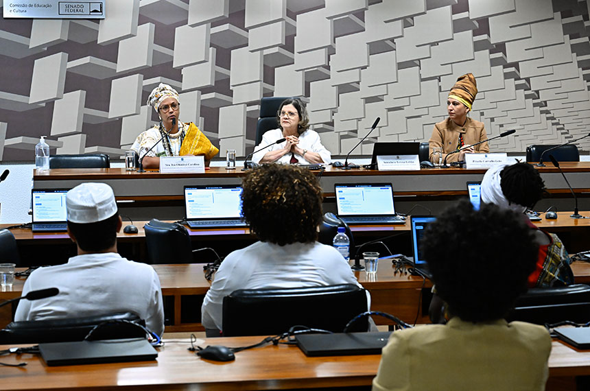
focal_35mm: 82
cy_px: 196
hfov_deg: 24.8
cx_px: 295
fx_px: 1341
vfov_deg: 16.6
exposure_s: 1/100
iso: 6400
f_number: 8
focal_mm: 82
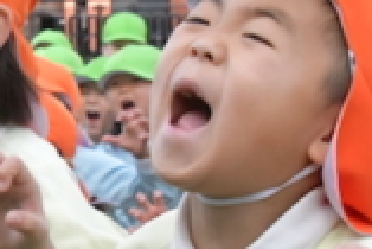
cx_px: -296
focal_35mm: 293
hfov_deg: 6.9
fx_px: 3030
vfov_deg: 4.7
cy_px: 280
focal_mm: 40
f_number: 14
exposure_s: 1/800
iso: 4000
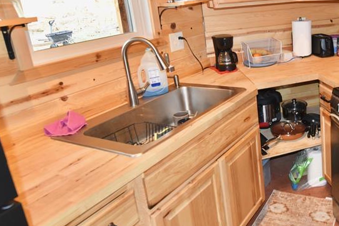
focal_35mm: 34
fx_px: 320
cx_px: 285
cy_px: 66
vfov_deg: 38.2
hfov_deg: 51.3
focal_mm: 18
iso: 800
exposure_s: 1/100
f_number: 5
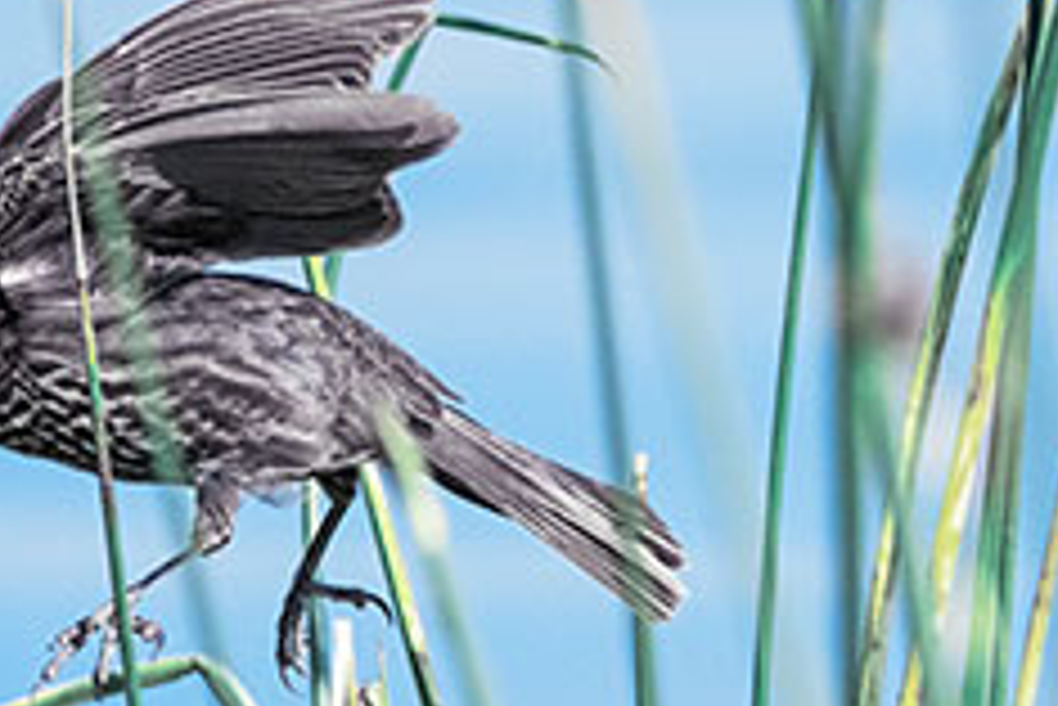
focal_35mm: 1488
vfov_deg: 0.9
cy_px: 537
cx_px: 680
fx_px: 43756
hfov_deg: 1.4
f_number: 11
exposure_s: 1/4000
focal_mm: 700
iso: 2500
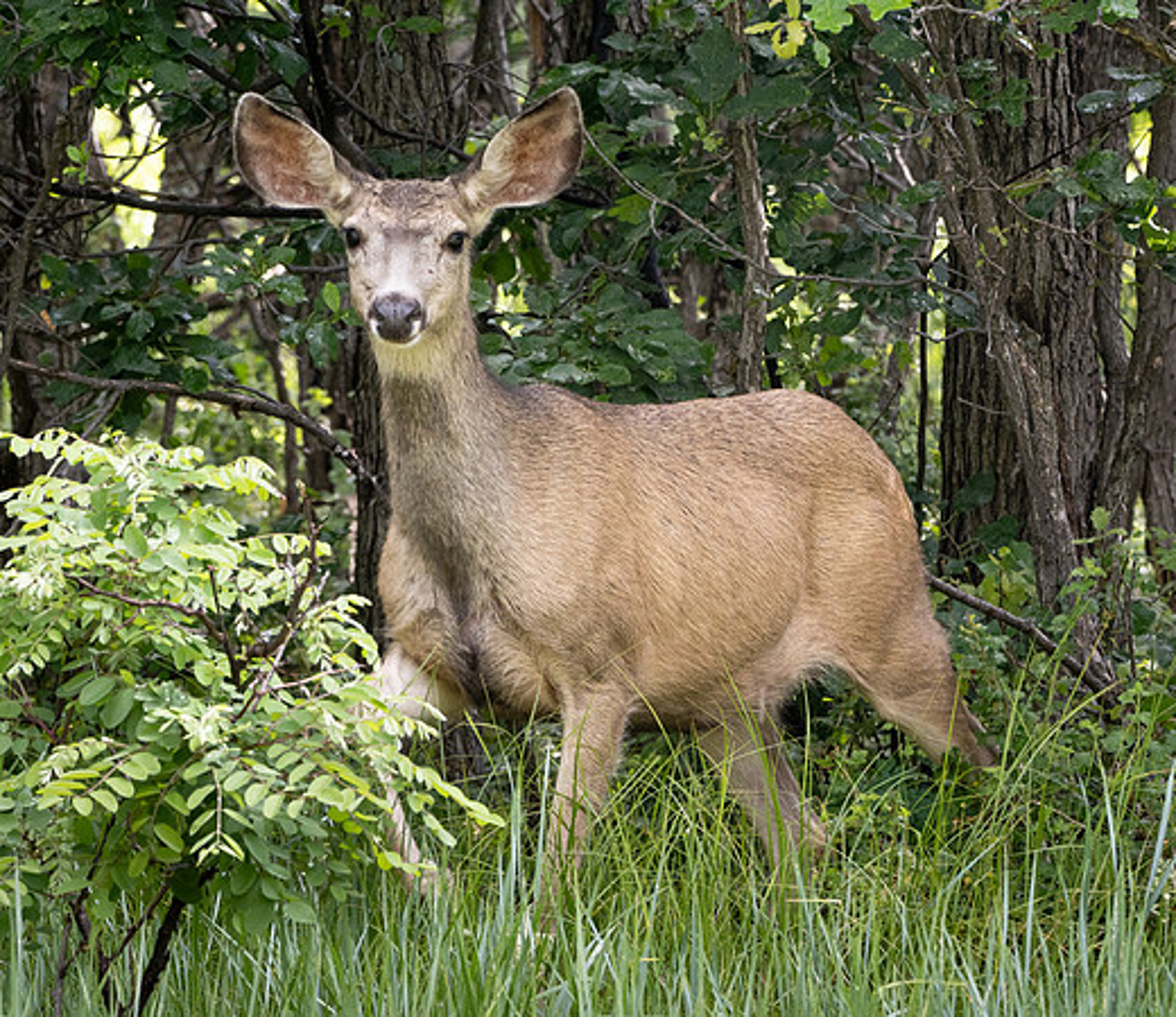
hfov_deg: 6.0
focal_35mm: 314
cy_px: 569
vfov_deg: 5.2
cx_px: 460
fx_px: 11275
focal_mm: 122
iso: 500
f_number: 6.3
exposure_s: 1/160
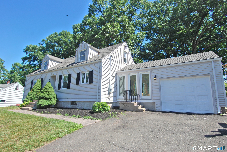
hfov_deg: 89.9
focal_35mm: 18
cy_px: 76
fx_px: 114
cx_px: 114
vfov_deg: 67.5
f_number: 8
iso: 100
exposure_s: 1/200
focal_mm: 12
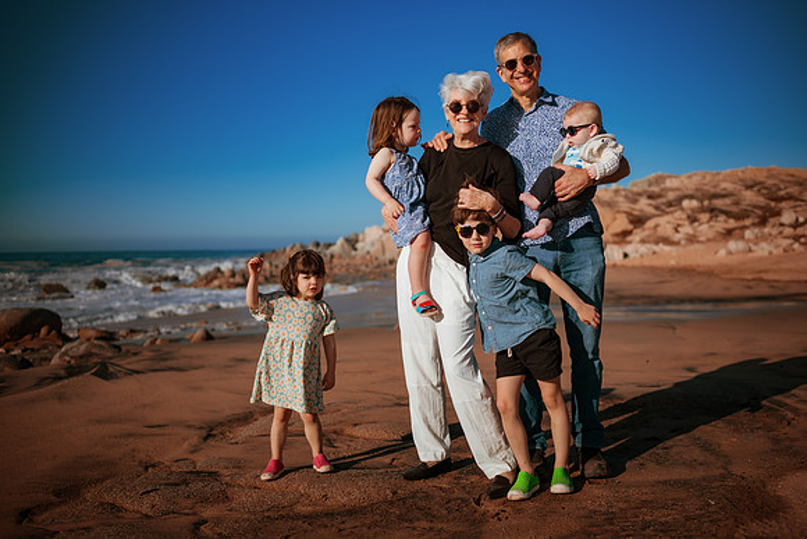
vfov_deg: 37.9
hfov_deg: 54.4
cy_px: 270
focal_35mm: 35
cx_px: 404
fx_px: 785
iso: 50
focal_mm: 35
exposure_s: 1/8000
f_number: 1.8
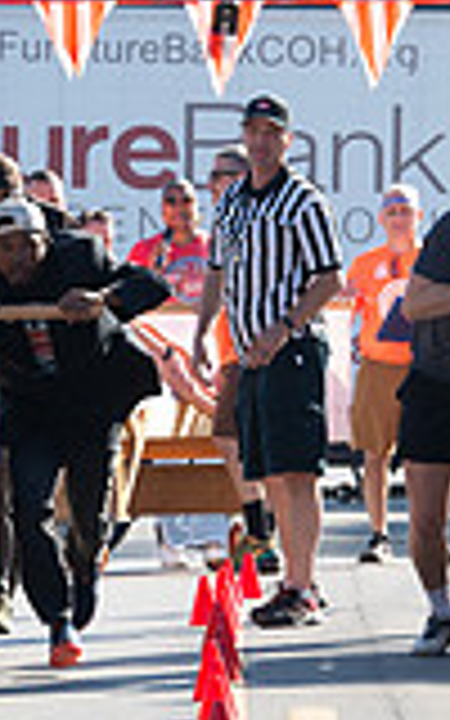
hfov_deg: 2.0
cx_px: 288
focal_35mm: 648
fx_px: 12715
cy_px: 351
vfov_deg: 3.2
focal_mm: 165
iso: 200
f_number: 7.1
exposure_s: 1/250
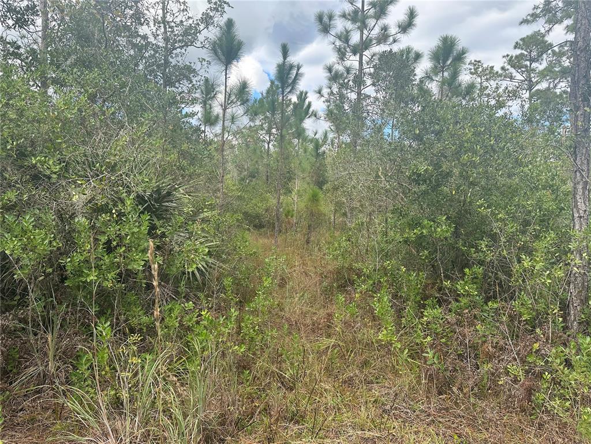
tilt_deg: -1.9
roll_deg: -3.6
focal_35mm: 24
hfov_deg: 71.6
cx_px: 296
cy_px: 222
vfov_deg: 56.8
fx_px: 410
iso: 80
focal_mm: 6.86
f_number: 1.78
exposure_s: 1/971
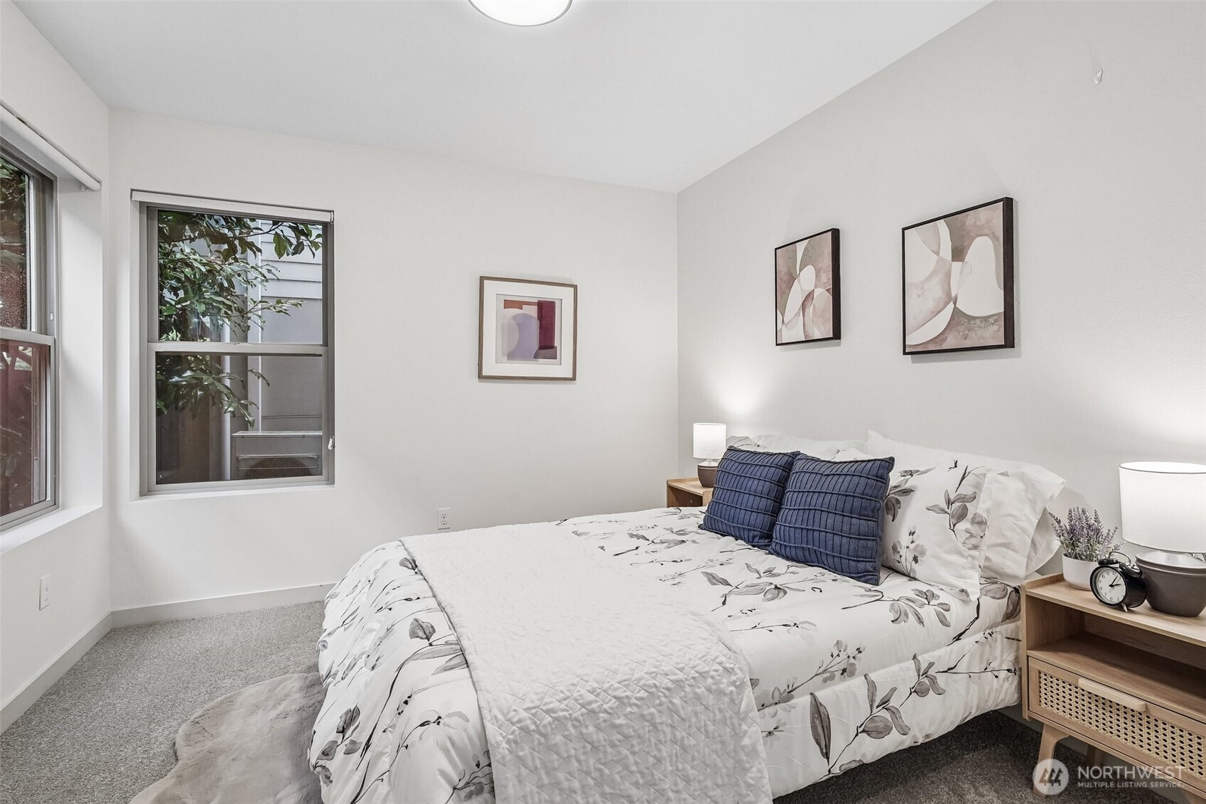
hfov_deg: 96.7
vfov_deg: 73.7
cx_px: 603
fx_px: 536
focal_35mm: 16
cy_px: 402
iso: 1600
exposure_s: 1/40
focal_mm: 16
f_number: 8
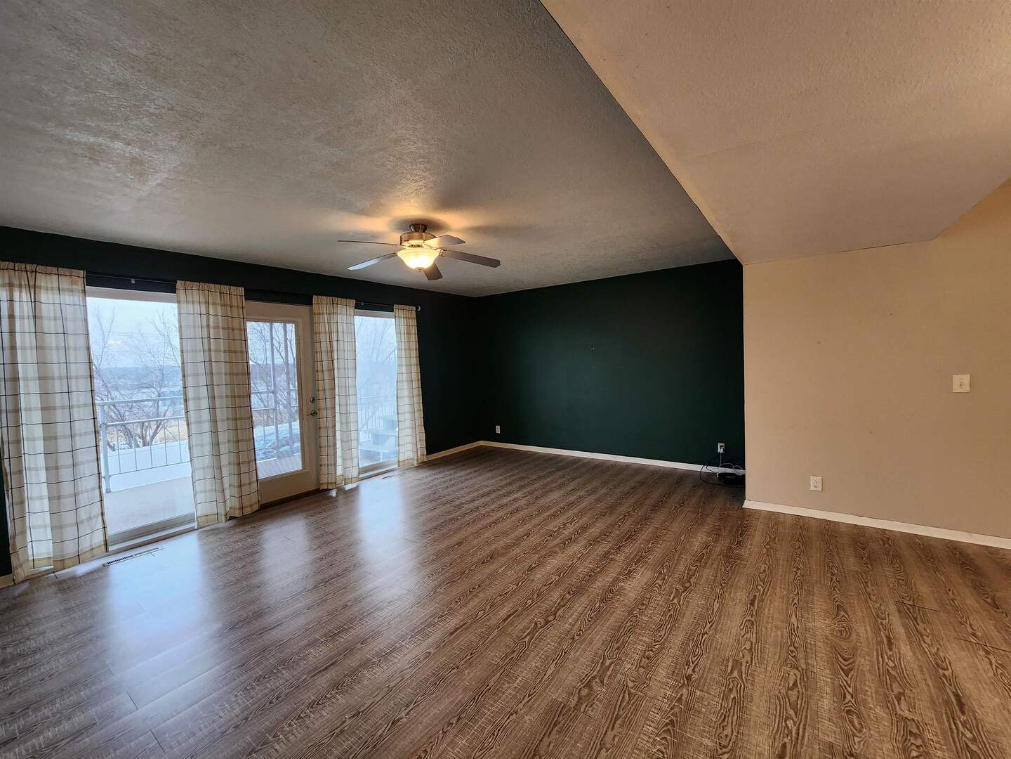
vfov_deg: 89.9
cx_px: 506
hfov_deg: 106.2
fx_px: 380
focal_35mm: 13
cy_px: 380
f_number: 2.2
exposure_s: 1/60
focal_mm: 2.2
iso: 200
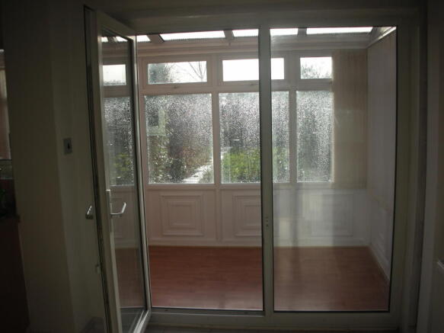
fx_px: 449
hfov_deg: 52.6
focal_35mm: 35
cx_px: 222
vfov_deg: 40.7
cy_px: 166
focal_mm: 5.8
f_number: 3
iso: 50
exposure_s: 1/306
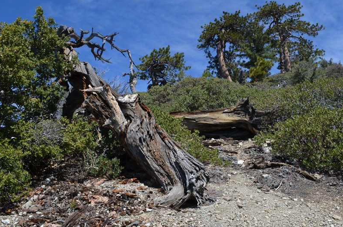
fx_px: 323
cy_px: 87
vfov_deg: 38.5
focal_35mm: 34
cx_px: 183
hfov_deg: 55.8
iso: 100
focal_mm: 18
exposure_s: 1/250
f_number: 8
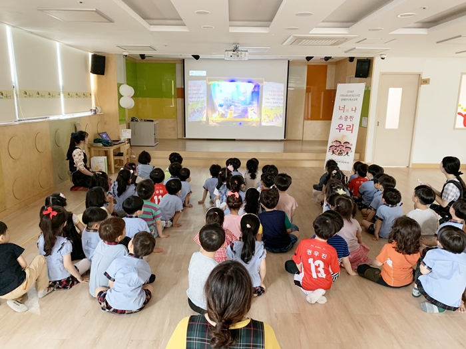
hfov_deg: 67.3
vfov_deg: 53.1
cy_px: 174
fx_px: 350
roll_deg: +0.1
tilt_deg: -10.7
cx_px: 233
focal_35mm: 26
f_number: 1.8
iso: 250
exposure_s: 1/60
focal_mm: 4.25
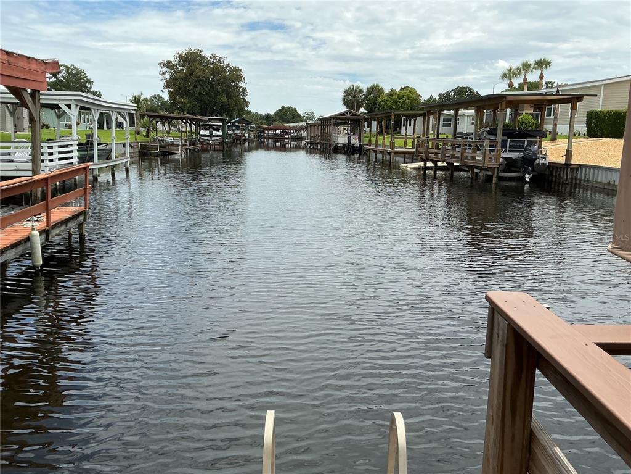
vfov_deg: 48.2
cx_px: 316
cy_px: 237
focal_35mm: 29
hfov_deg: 61.7
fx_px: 529
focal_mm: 3
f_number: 1.8
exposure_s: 1/2058
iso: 25
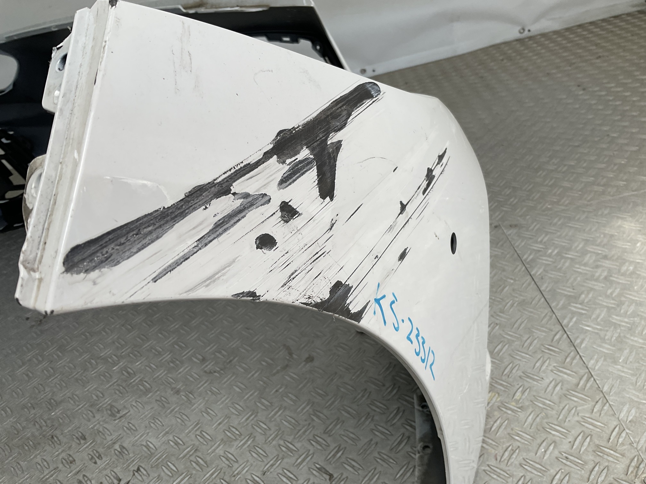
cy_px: 242
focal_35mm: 29
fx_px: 541
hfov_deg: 61.7
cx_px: 323
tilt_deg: -30.6
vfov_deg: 48.2
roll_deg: +12.9
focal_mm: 3
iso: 16
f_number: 1.8
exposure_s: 1/504
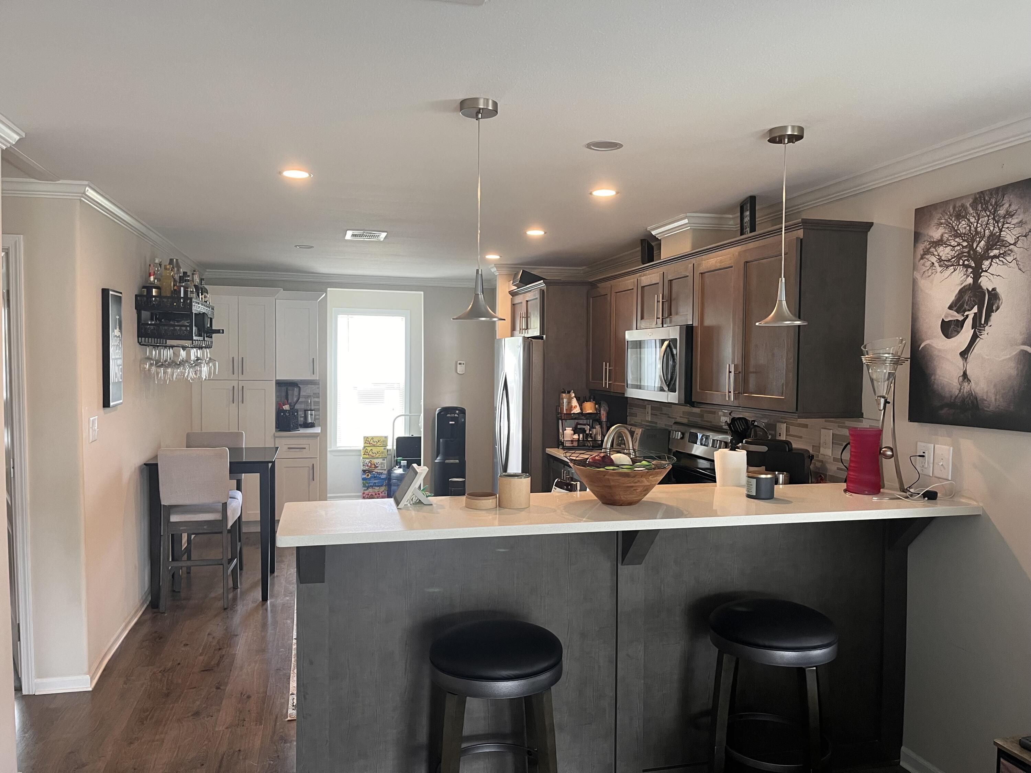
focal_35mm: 26
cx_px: 516
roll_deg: -0.8
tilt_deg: -2.7
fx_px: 774
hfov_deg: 67.3
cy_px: 386
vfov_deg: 53.1
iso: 125
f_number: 1.6
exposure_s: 1/60
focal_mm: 5.1
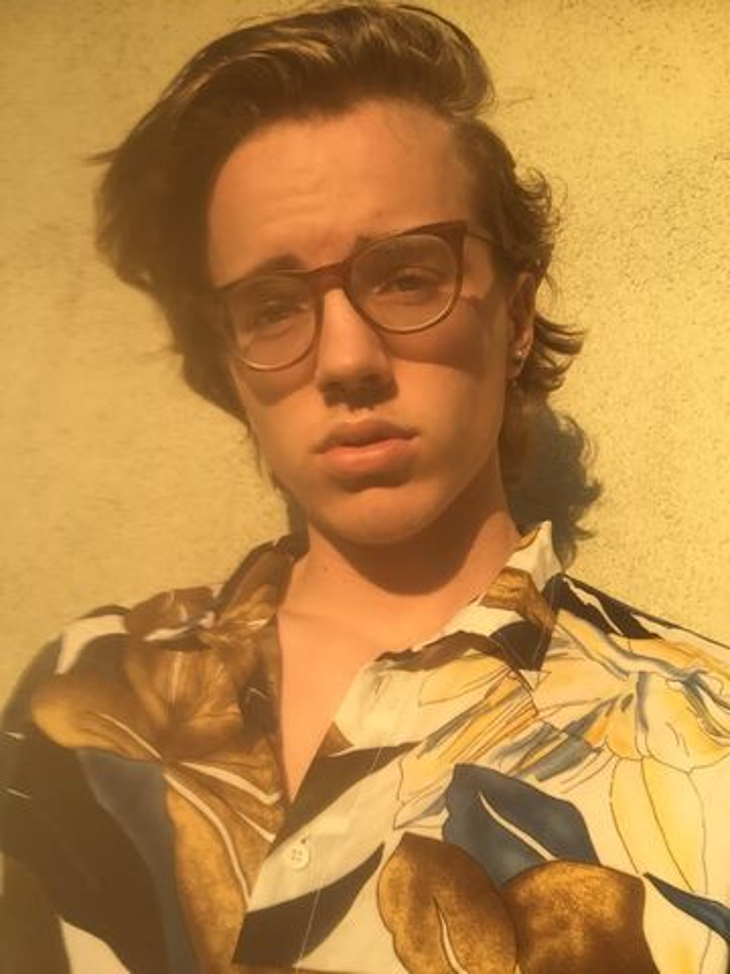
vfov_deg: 58.4
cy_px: 487
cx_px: 365
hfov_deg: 45.4
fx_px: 872
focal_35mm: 31
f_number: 2.2
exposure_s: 1/571
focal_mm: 2.65
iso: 32
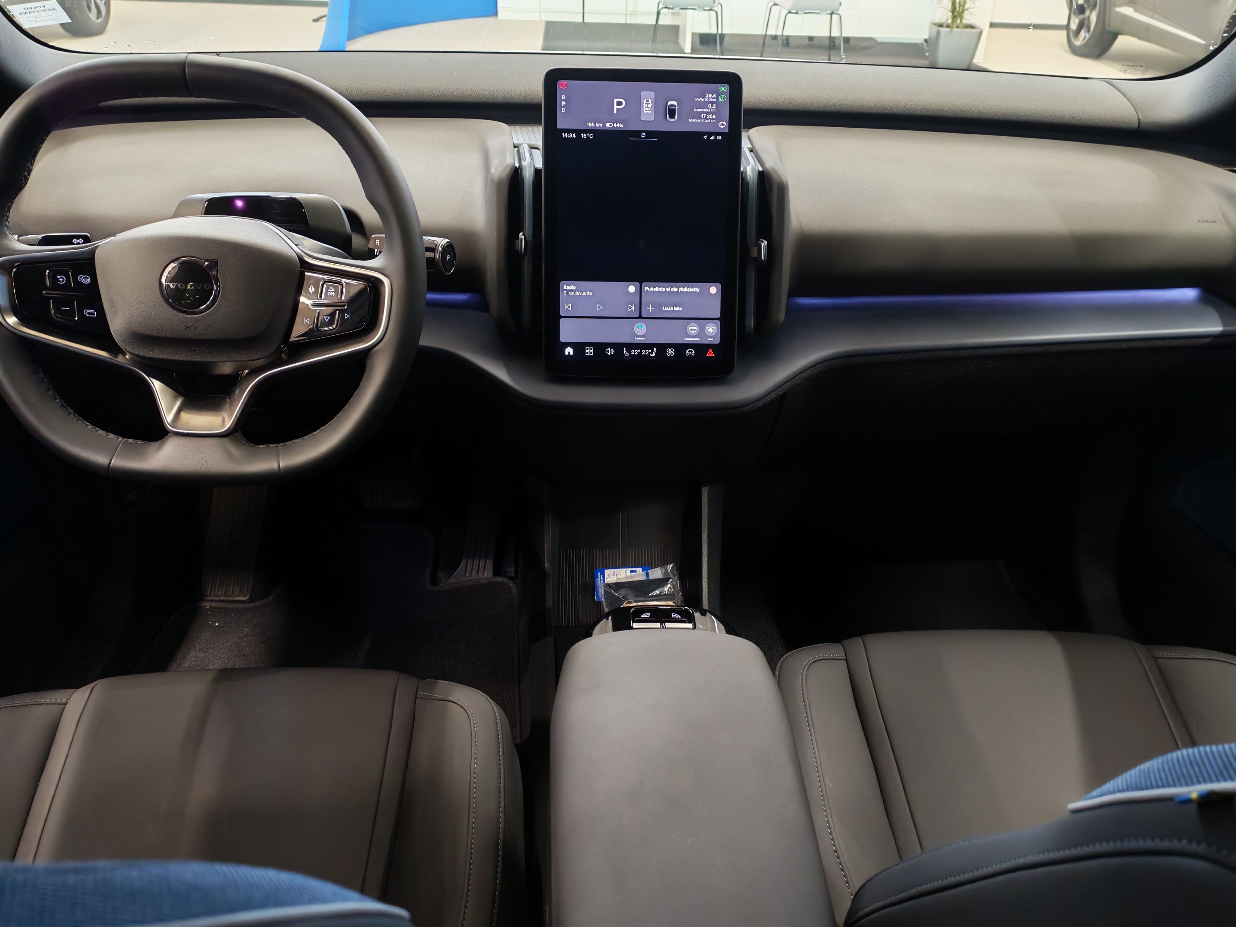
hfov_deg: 58.4
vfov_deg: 45.4
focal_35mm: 31
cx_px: 618
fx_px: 1107
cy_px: 464
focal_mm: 6.12
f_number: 1.9
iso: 800
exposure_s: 1/50
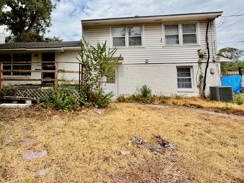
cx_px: 82
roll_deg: +0.2
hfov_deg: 76.6
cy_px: 71
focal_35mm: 21
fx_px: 148
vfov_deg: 62.7
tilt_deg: +3.3
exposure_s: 1/809
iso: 20
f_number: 2.2
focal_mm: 2.22
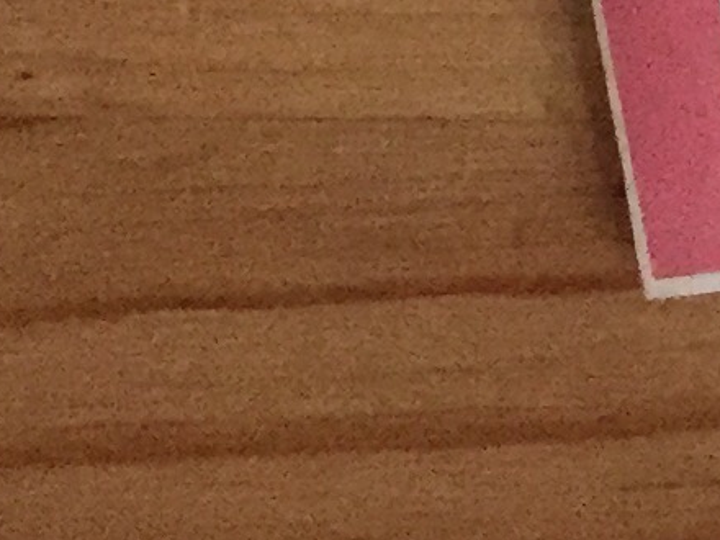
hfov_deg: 8.3
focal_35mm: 215
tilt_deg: -85.5
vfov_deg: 6.1
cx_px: 1836
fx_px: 4472
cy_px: -1378
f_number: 2.2
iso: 250
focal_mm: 4.15
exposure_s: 1/17
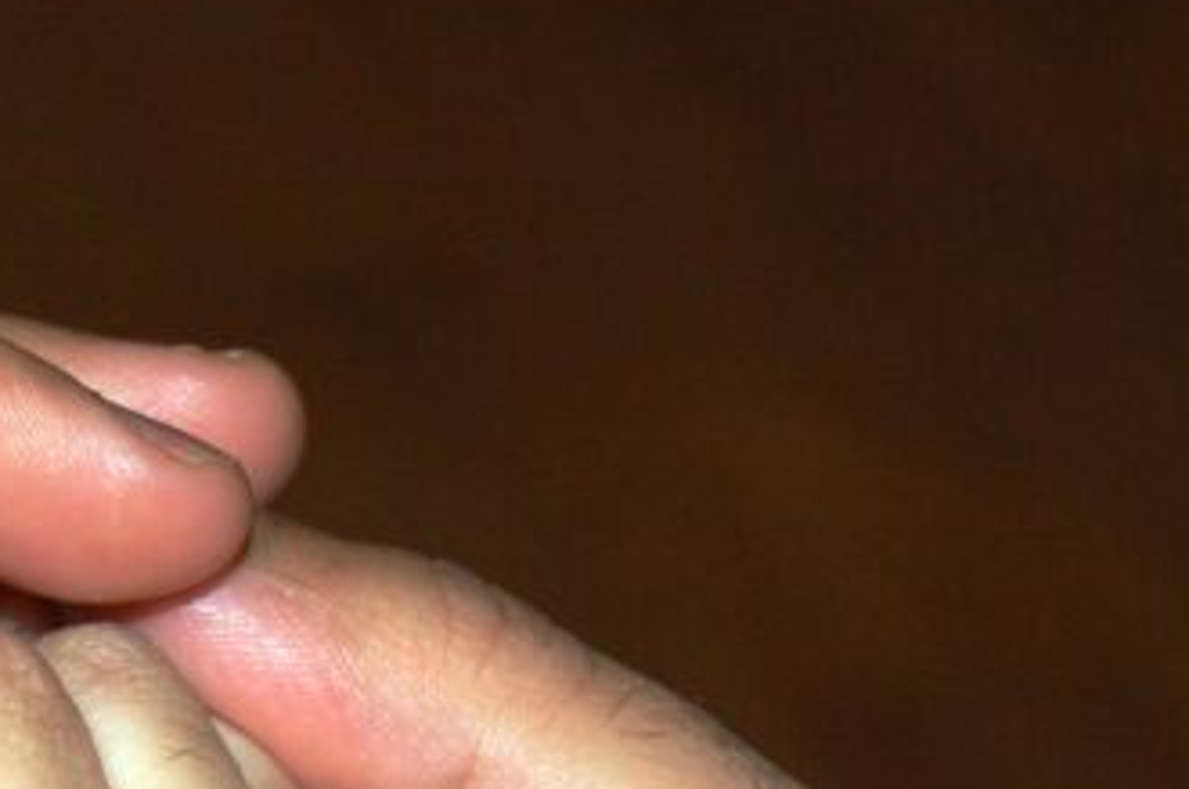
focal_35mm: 210
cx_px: 72
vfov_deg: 6.5
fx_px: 6911
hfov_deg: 9.8
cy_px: 1176
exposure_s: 1/60
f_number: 5.3
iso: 400
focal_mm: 45
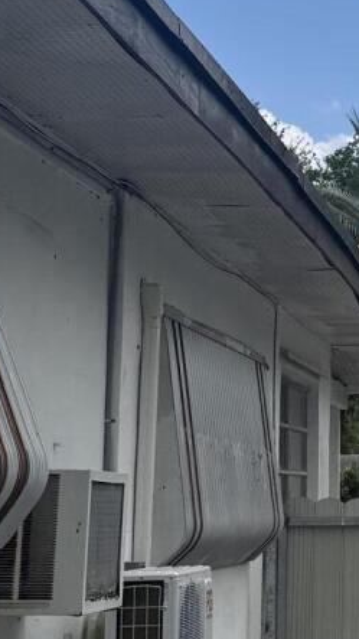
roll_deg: +1.0
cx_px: 581
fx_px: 1998
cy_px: 202
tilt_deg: +9.6
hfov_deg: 9.9
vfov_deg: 18.1
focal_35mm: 118
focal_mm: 6.76
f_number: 1.78
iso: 80
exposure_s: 1/7353
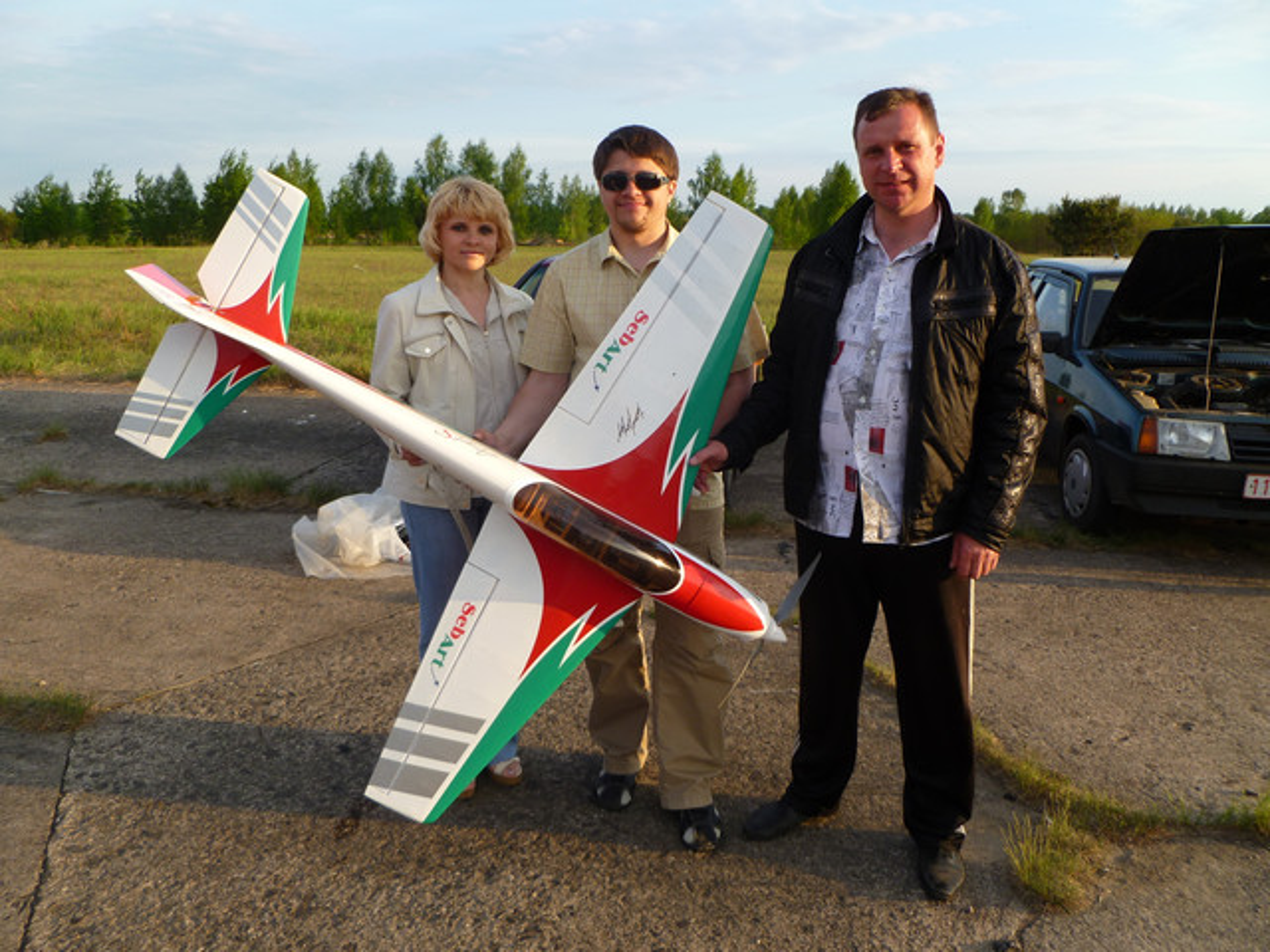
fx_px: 1027
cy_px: 476
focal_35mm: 28
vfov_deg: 49.7
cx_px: 635
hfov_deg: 63.4
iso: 80
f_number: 3.3
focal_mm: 5
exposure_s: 1/200
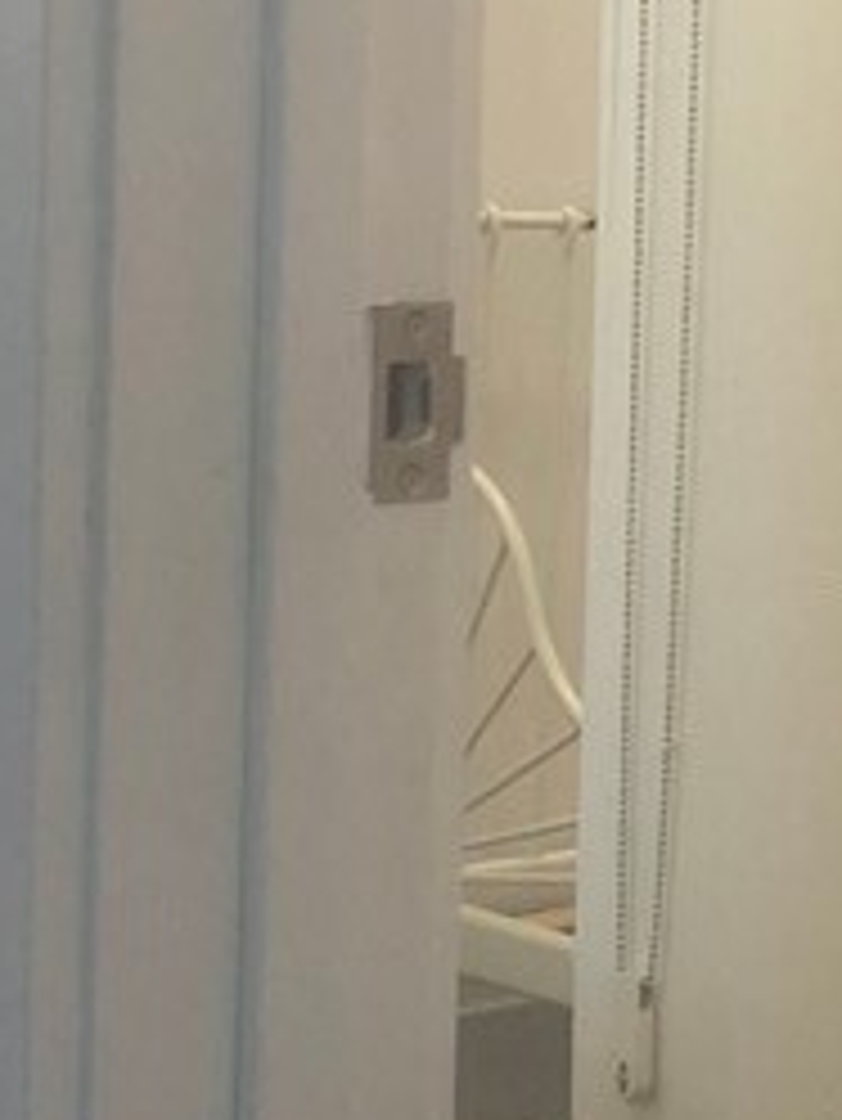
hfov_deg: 11.7
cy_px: 247
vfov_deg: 17.0
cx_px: 1603
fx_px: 3726
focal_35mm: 115
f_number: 1.8
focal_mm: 3.99
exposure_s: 1/30
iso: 25
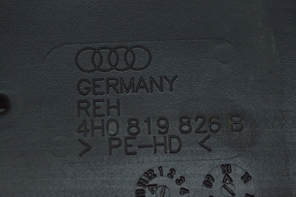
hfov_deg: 24.6
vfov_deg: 16.5
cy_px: 98
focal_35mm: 82
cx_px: 148
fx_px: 678
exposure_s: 1/80
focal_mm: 55
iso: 400
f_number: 5.6
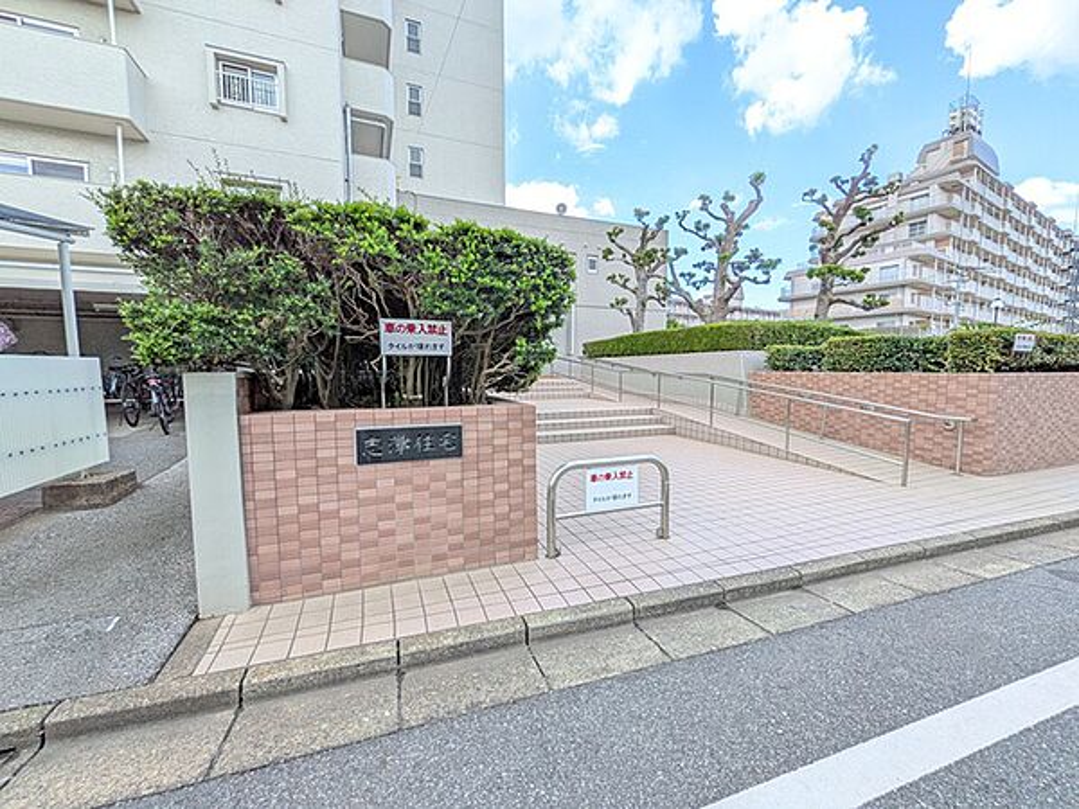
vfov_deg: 85.7
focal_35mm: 14
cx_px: 540
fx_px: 436
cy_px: 404
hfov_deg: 102.1
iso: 50
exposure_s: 1/526
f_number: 2.2
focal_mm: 1.83
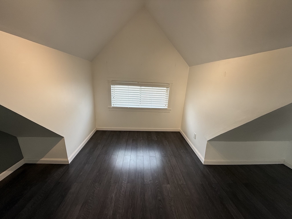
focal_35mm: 14
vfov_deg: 85.7
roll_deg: -1.3
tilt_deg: -14.7
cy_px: 110
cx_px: 146
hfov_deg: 102.1
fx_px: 118
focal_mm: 2.22
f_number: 2.2
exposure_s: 1/120
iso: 125
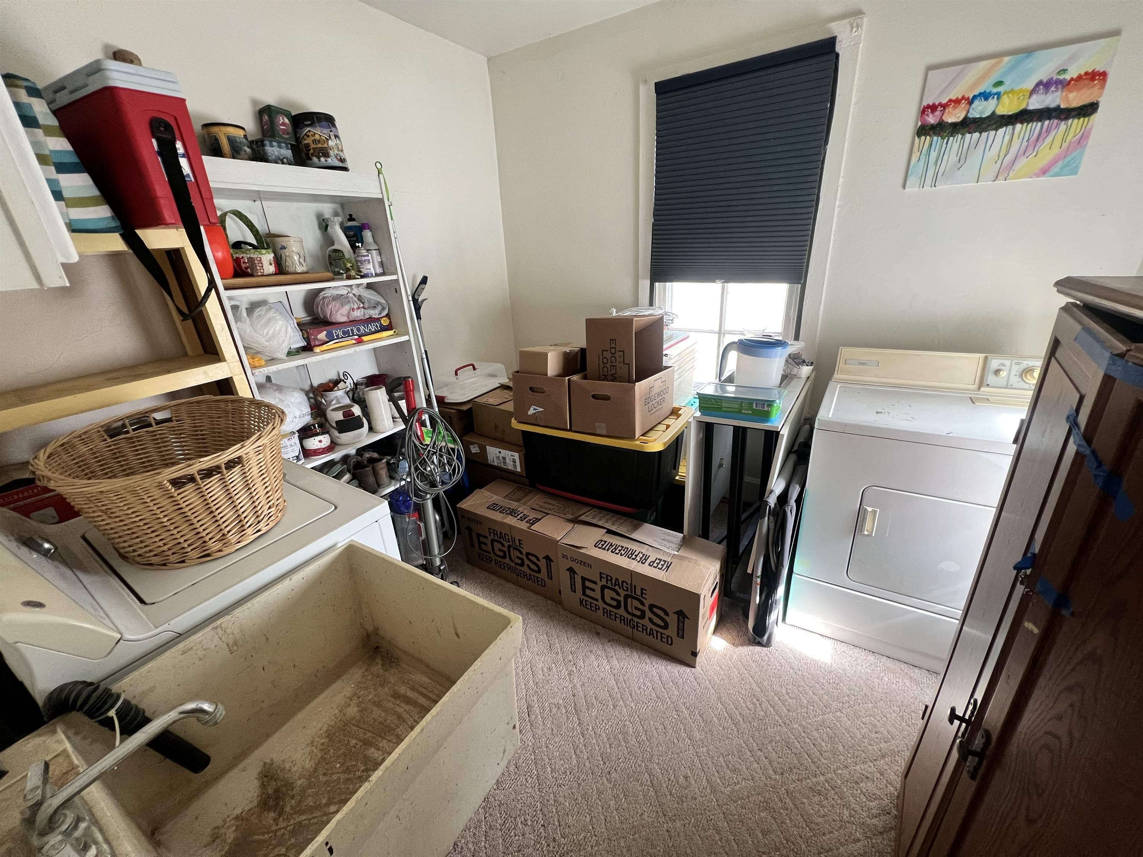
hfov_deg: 106.2
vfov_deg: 89.9
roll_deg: +2.9
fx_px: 429
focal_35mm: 13
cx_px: 572
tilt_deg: -24.4
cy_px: 428
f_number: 1.8
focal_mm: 1.57
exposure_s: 1/60
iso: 200
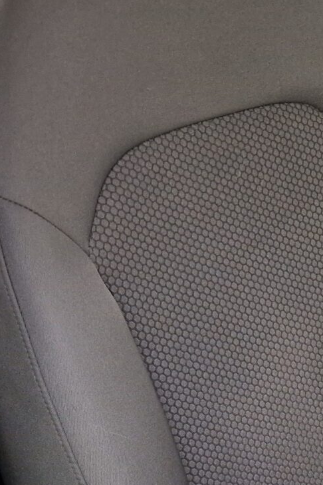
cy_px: 412
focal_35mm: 84
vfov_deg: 23.7
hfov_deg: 16.0
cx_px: 317
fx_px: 1130
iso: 500
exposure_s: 1/33
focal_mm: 6.4
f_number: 1.8
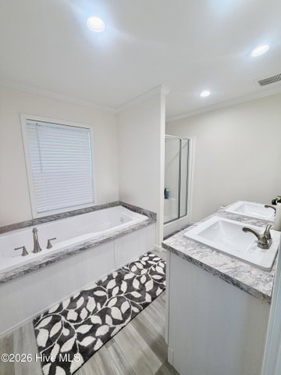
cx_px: 140
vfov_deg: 102.1
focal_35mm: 14
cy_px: 188
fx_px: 152
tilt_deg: -8.9
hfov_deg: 85.7
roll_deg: +0.2
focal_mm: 2.22
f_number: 2.2
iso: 125
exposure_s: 1/120
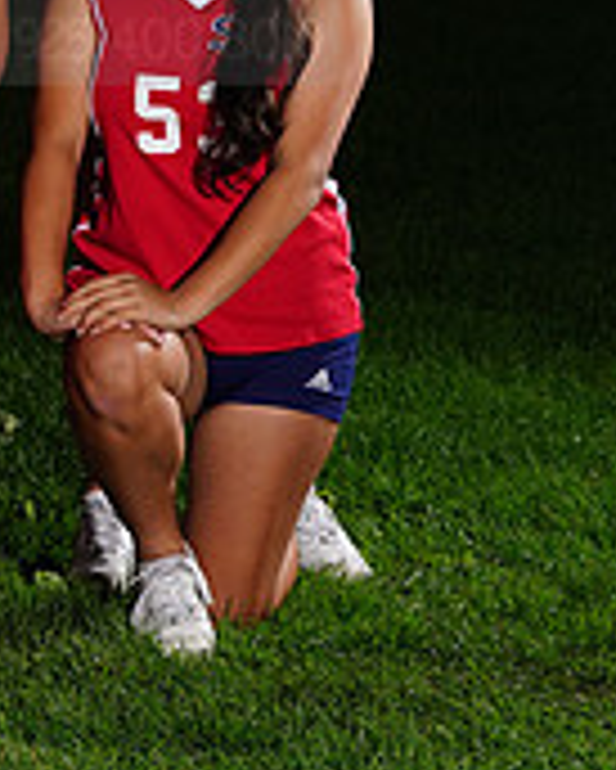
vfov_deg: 6.1
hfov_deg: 4.8
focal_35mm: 318
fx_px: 7240
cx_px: -531
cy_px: -47
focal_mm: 100
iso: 400
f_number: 9
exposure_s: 1/125
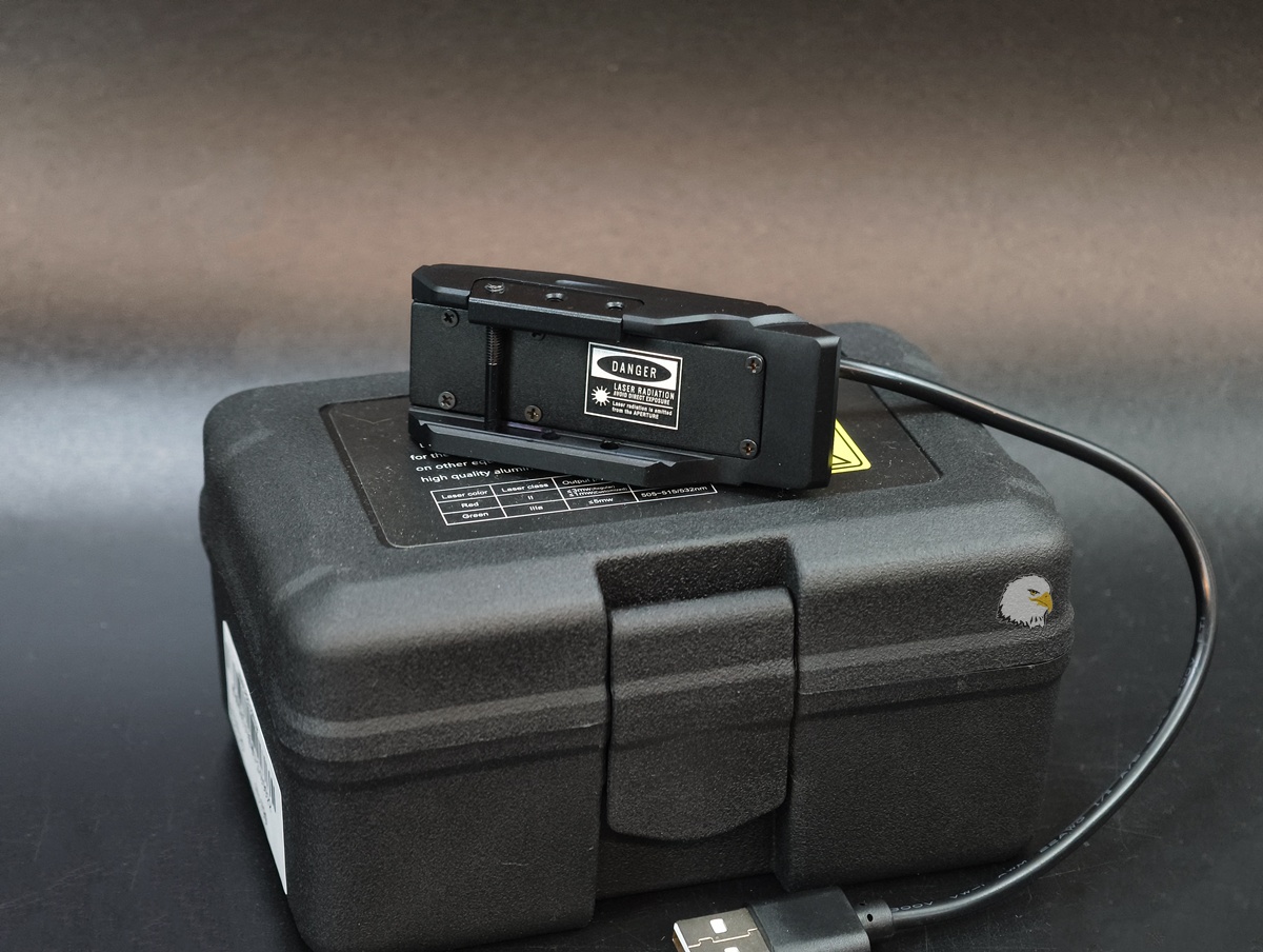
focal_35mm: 85
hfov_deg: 23.0
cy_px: 476
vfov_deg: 17.4
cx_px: 632
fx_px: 3106
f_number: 2.67
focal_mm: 22.48
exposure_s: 1/15
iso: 2491
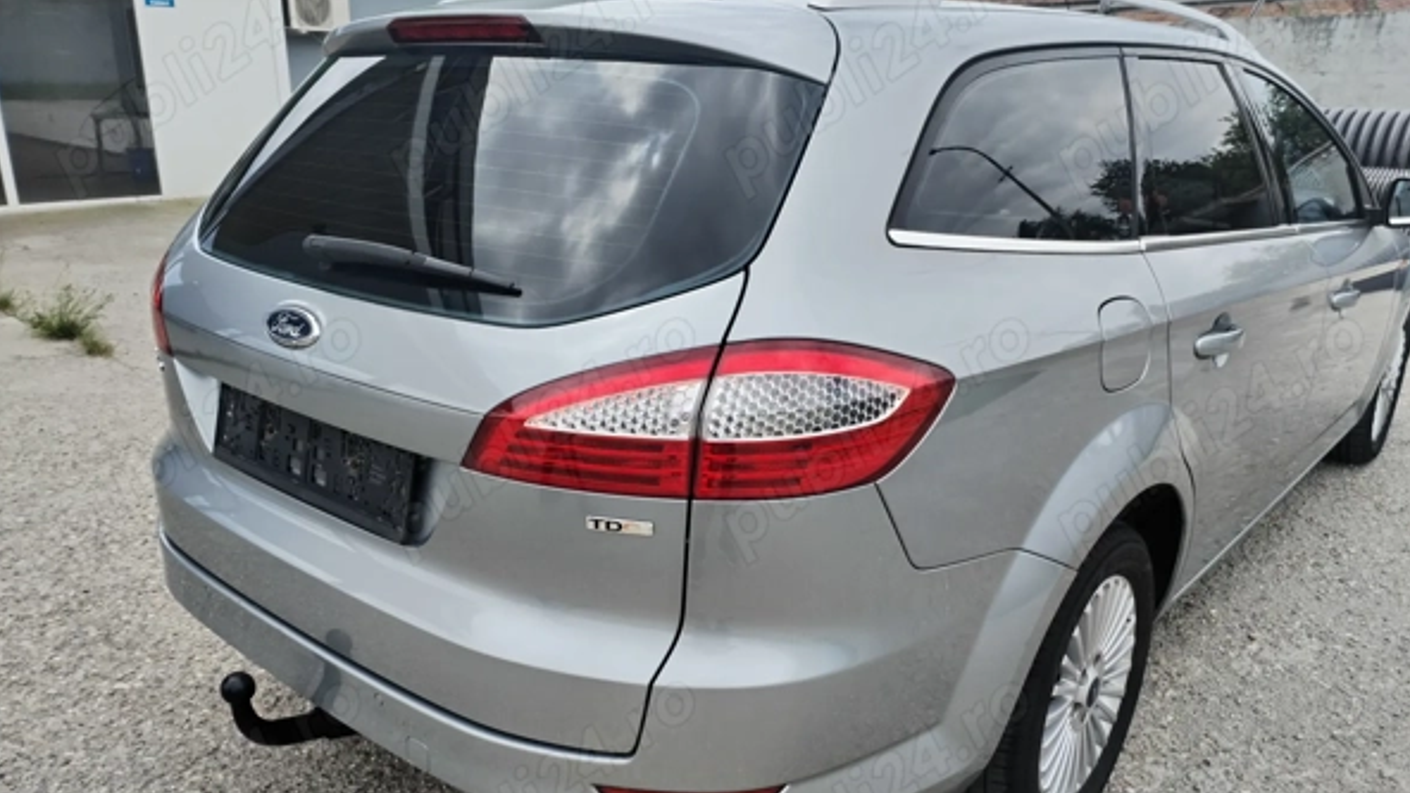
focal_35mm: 32
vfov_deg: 36.6
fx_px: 1196
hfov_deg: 61.0
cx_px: 707
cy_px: 457
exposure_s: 1/886
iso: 100
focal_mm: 4.75
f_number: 1.8
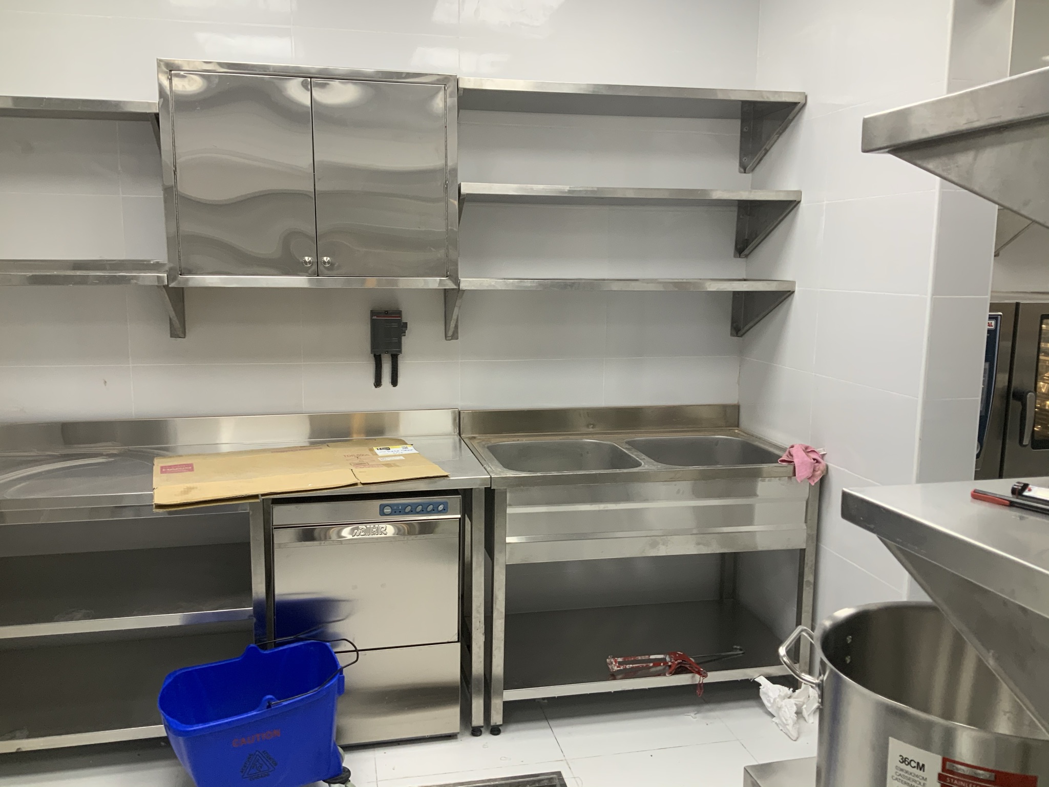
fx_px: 879
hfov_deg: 61.7
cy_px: 394
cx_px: 524
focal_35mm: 29
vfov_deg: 48.2
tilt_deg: -7.9
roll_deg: +0.4
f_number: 1.8
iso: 50
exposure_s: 1/100
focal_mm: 3
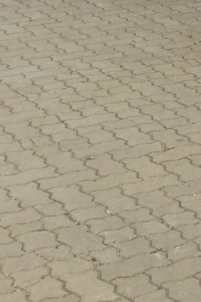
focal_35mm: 141
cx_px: 372
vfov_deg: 13.7
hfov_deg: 9.2
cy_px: -149
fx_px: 1181
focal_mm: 3.3
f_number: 2.4
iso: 32
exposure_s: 1/1330
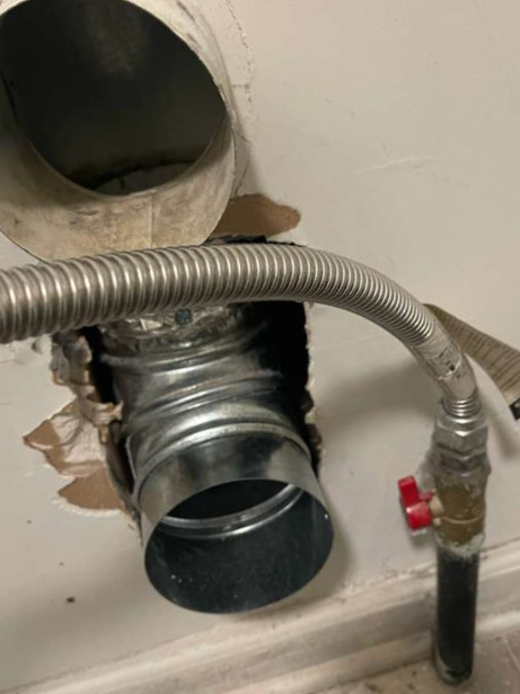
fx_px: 1202
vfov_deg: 32.2
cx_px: 249
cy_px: 364
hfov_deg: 24.4
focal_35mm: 60
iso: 20
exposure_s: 1/23
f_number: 2.8
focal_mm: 6.6
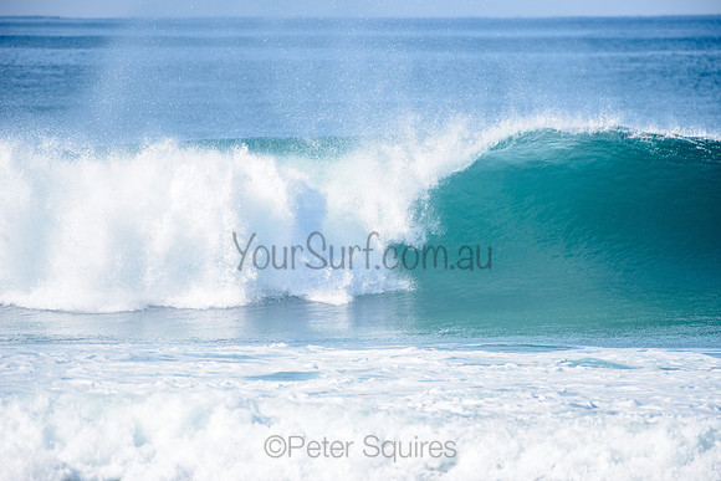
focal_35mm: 500
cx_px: 360
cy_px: 240
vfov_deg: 2.8
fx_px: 10016
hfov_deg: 4.1
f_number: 5.6
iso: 280
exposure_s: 1/2500
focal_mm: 500
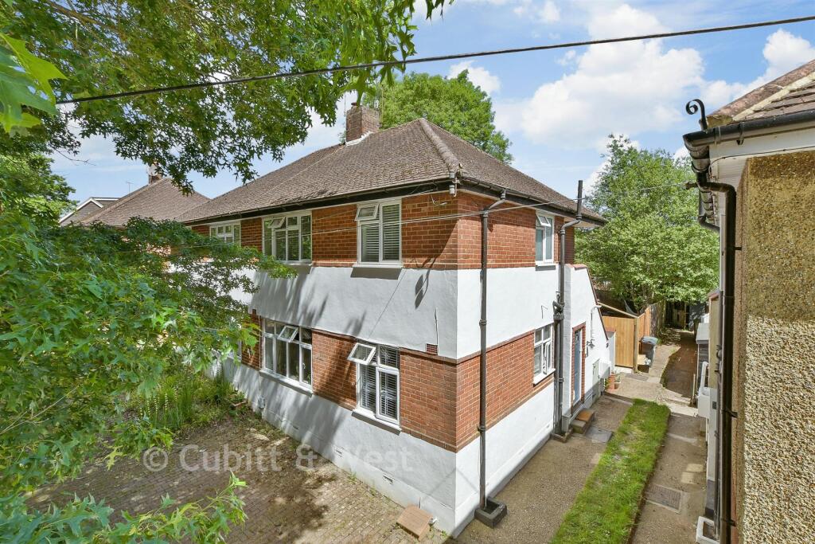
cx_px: 408
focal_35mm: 15
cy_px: 272
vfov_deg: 77.3
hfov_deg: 100.4
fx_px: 340
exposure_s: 1/125
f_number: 10
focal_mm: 10
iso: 250
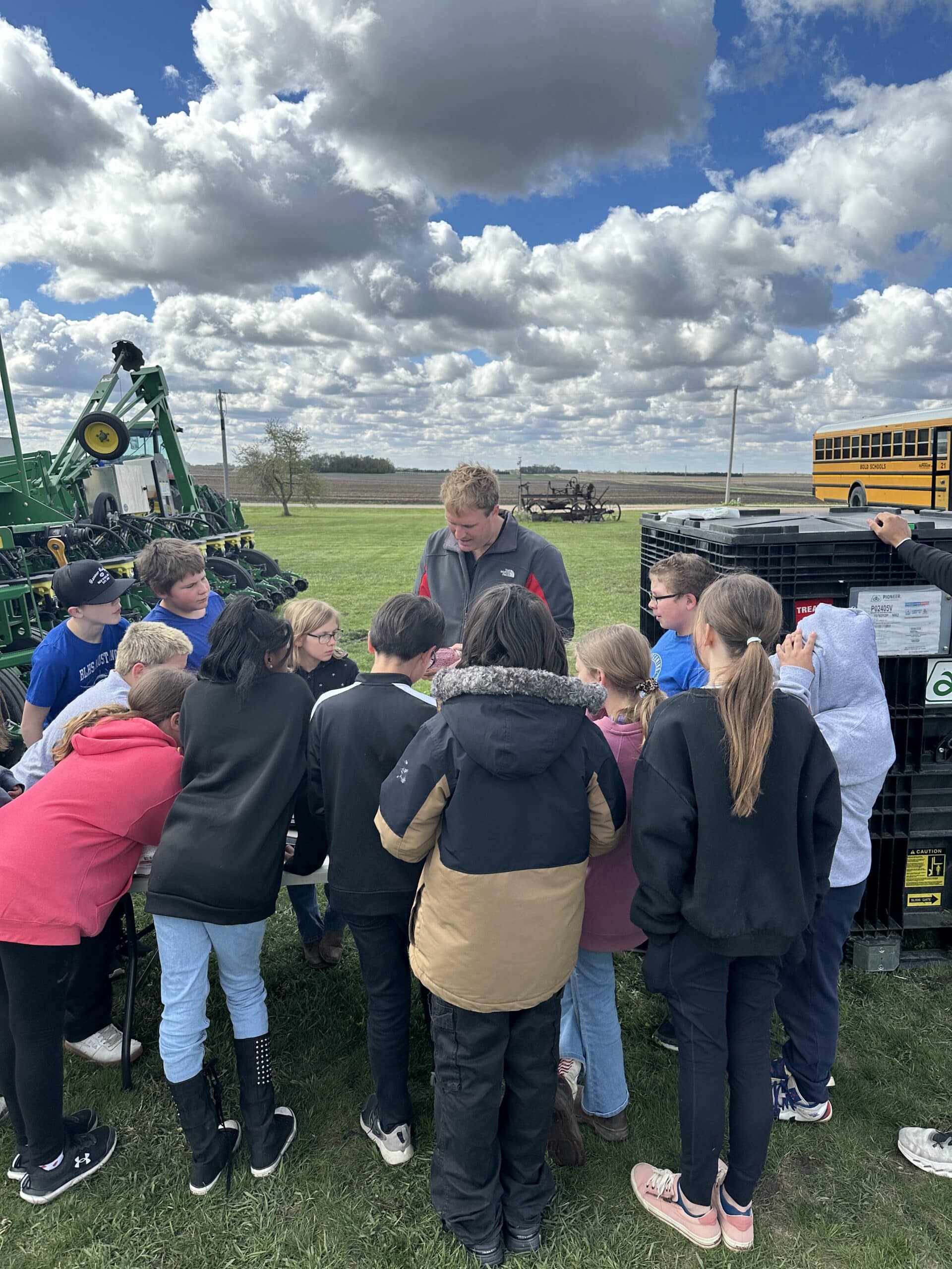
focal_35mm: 24
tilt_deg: -8.5
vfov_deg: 71.6
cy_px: 634
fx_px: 880
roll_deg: -2.3
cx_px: 476
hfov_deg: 56.8
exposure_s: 1/3597
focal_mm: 6.86
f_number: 1.78
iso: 80
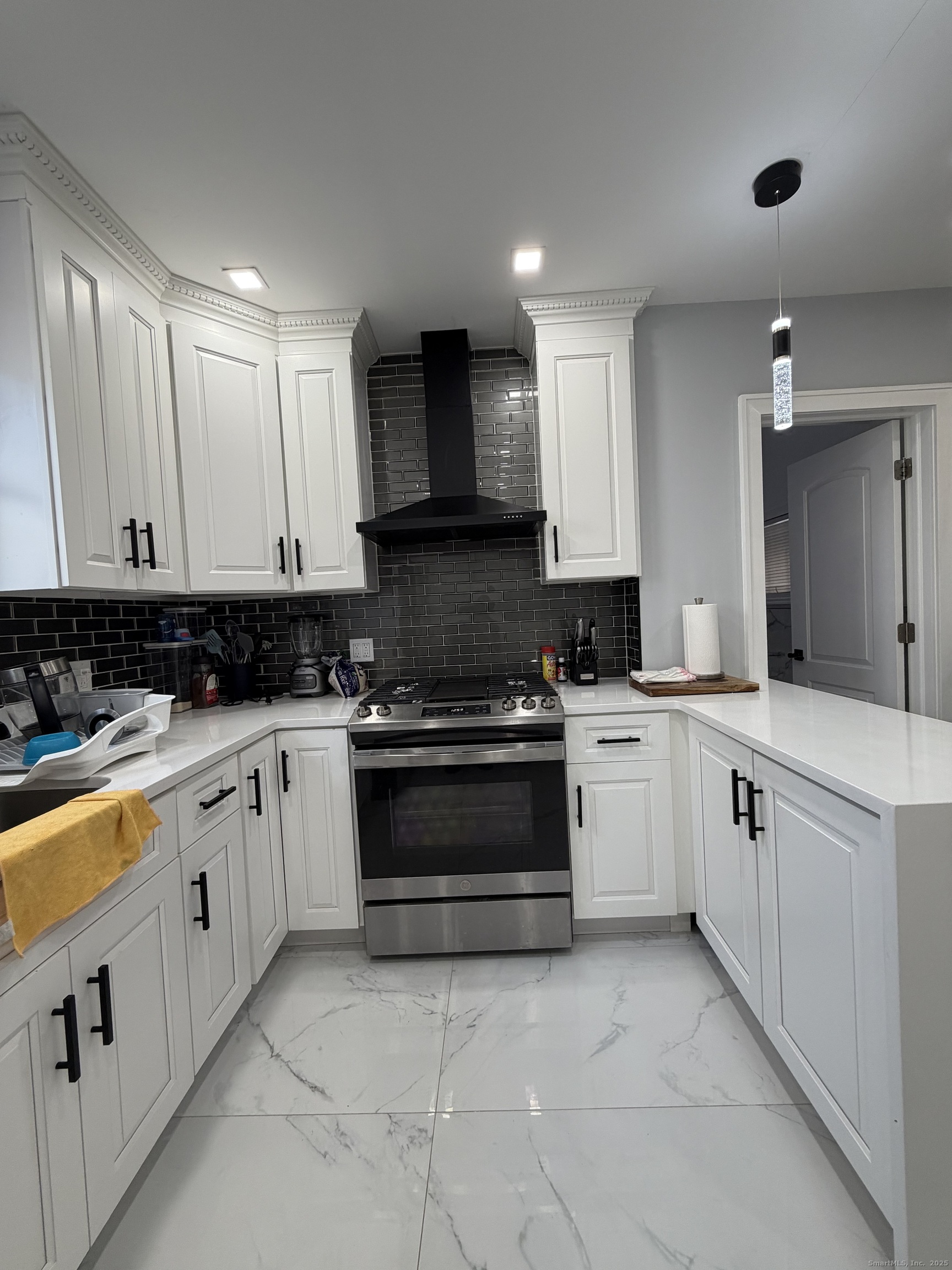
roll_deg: +2.3
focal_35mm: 14
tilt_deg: -1.1
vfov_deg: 102.1
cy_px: 635
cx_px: 476
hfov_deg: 85.7
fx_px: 513
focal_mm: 2.22
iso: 125
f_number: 2.2
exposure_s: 1/120
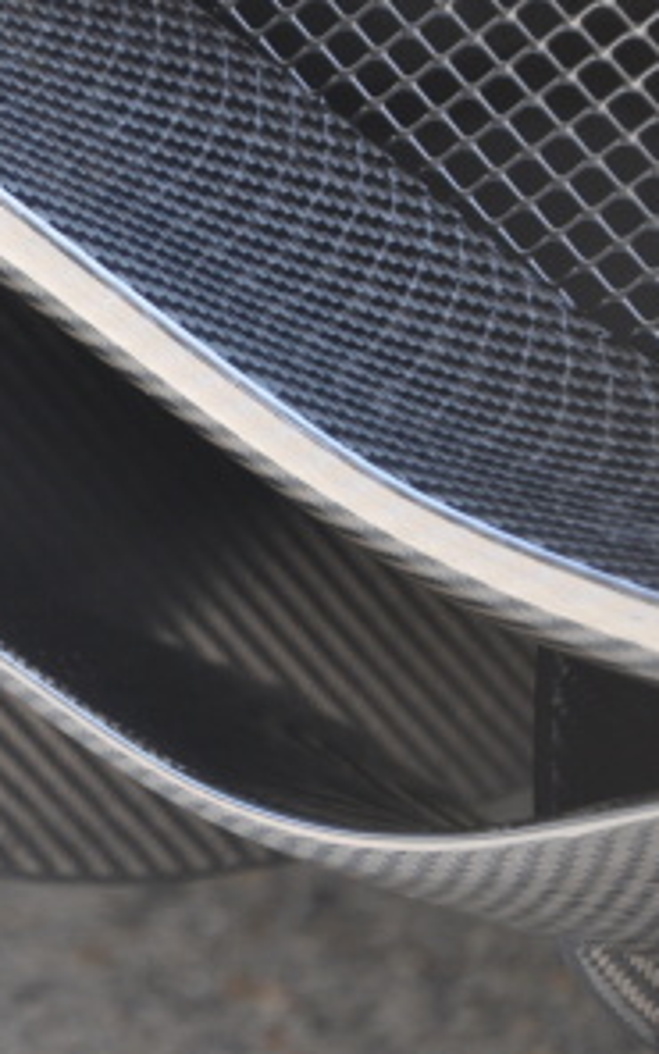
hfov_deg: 4.8
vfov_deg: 7.7
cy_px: 461
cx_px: -367
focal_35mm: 272
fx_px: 7816
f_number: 5.6
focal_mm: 90
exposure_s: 1/60
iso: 500
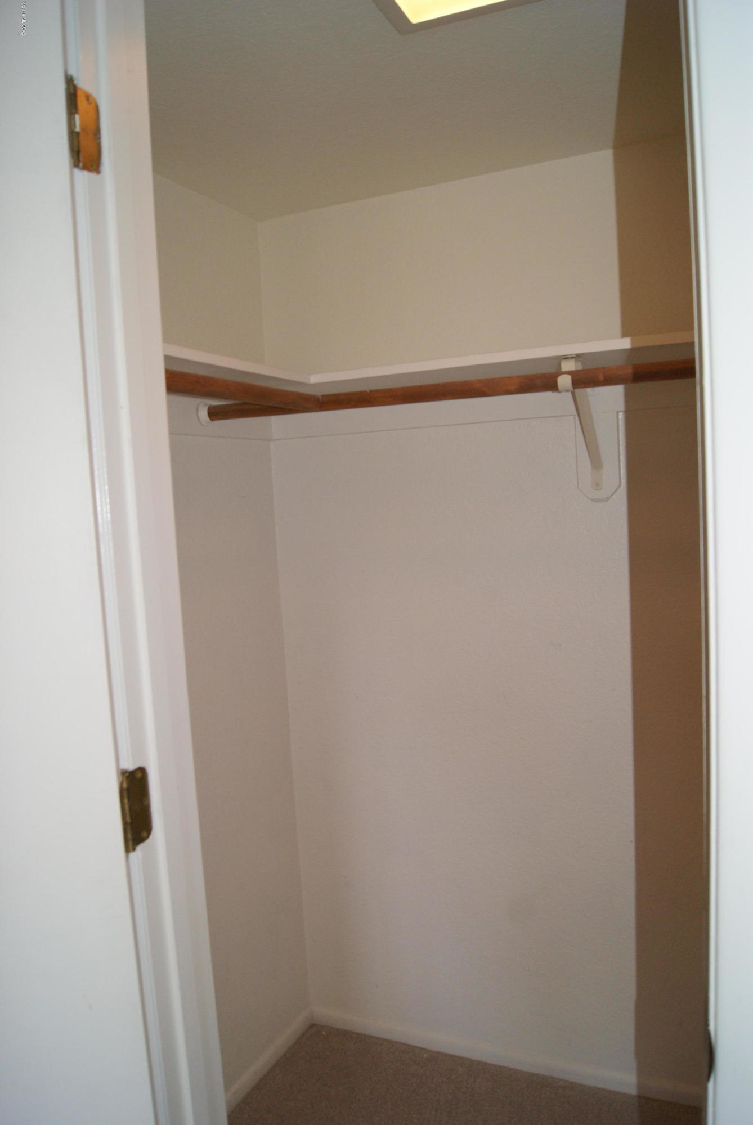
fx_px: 845
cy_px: 562
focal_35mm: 27
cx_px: 376
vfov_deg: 67.3
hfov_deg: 48.0
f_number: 5.6
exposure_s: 1/60
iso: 400
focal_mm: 18
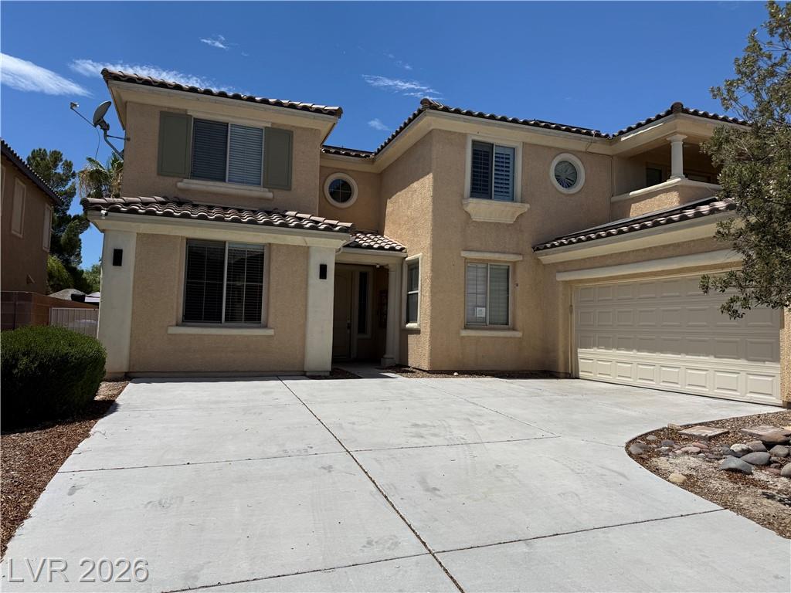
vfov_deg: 56.8
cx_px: 396
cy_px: 296
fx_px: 548
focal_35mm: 24
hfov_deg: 71.6
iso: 80
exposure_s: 1/9091
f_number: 1.78
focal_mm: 6.76
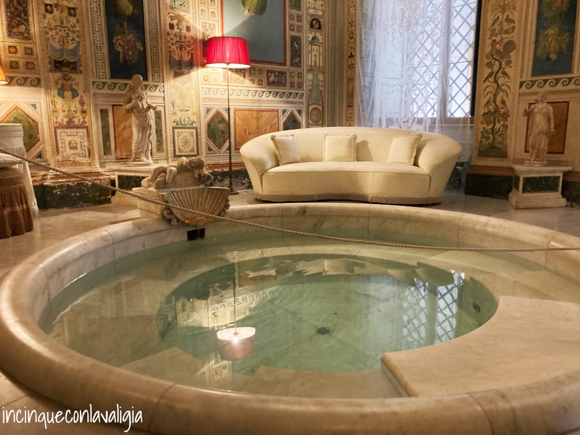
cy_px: 218
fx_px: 469
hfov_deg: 63.4
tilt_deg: -10.0
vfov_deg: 49.7
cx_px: 290
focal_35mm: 28
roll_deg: -1.1
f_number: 1.8
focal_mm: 3.99
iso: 500
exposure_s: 1/25
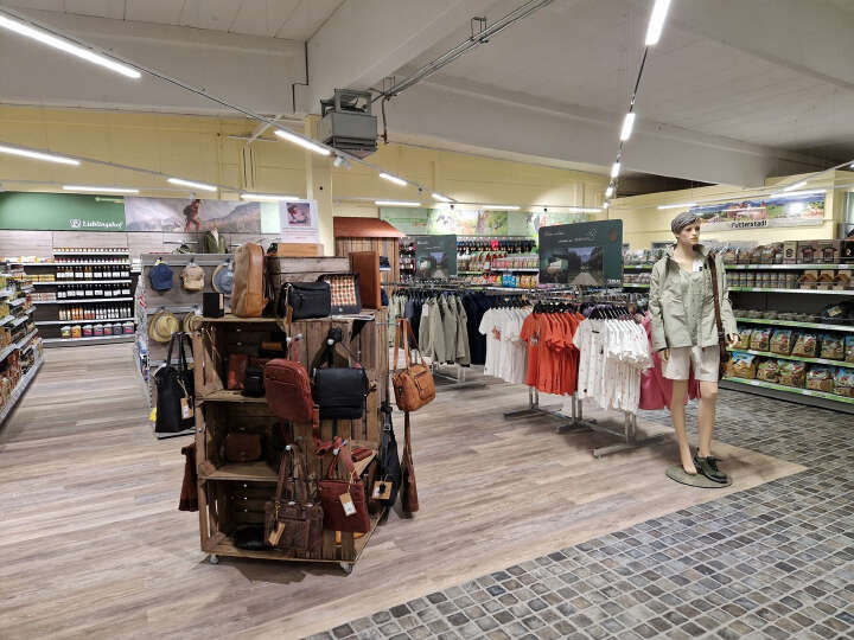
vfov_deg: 58.9
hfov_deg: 73.9
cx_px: 427
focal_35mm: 23
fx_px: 567
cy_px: 320
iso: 200
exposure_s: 1/180
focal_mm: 5.4
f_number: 1.8
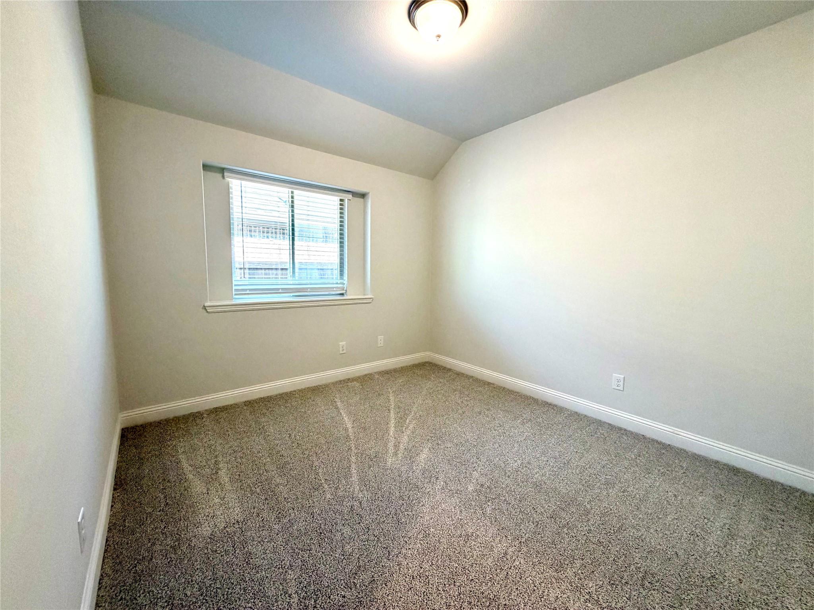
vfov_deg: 85.7
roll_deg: -0.2
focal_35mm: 14
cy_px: 305
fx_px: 329
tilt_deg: -6.8
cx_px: 407
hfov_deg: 102.1
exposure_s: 1/60
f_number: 2.2
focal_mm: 2.22
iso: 200
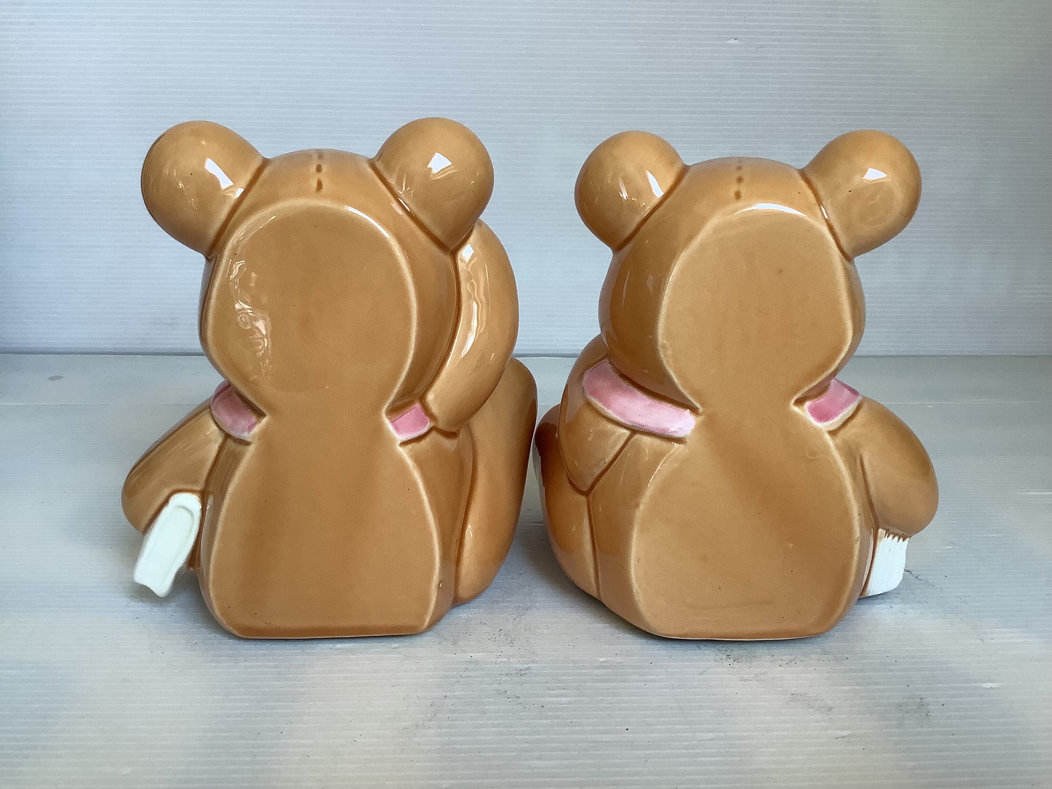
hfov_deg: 58.4
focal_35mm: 31
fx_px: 942
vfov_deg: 45.4
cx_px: 526
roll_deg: -0.1
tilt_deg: -16.3
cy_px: 394
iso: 100
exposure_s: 1/120
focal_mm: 3.3
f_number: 2.4
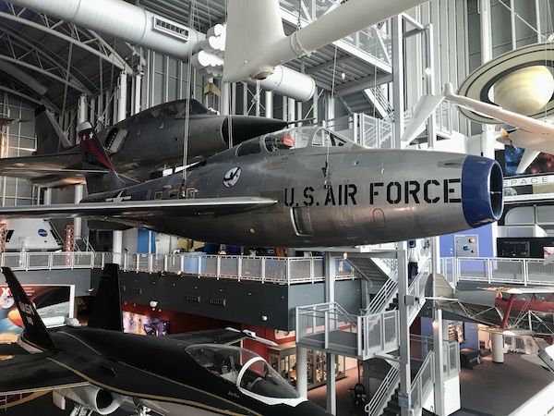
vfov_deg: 49.7
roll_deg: -0.1
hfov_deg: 63.4
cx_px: 277
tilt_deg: +4.6
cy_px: 208
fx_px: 448
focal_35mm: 28
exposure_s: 1/17
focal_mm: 3.99
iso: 40
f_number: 1.8
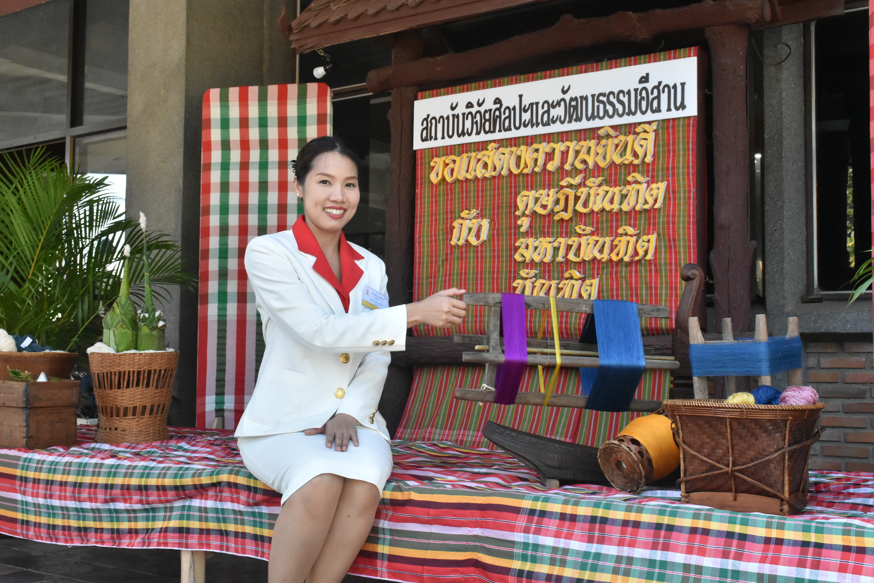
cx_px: 437
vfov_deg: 29.9
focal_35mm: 45
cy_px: 292
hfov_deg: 43.6
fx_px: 1092
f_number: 9
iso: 2500
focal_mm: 30
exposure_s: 1/320
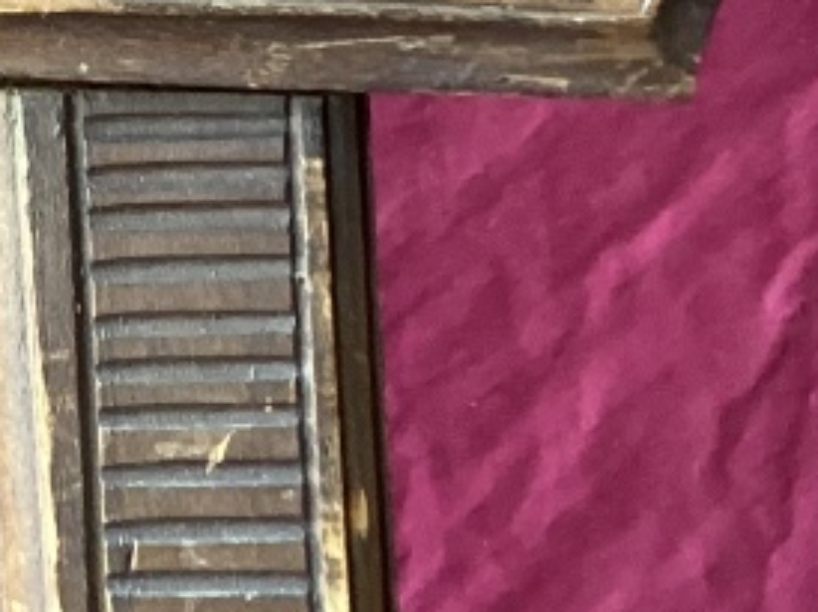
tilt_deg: -18.2
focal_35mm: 136
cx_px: -409
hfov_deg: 13.7
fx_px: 3211
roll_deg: -4.7
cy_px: 113
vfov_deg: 10.8
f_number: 2.4
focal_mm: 3.3
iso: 160
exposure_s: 1/50
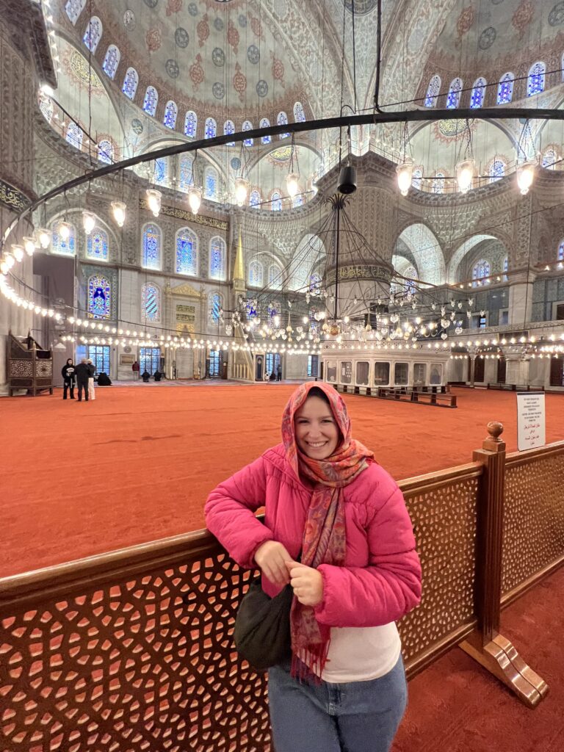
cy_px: 376
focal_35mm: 13
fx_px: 282
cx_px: 282
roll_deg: -1.0
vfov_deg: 106.2
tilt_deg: -0.5
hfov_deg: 89.9
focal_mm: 1.57
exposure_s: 1/50
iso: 500
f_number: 1.8
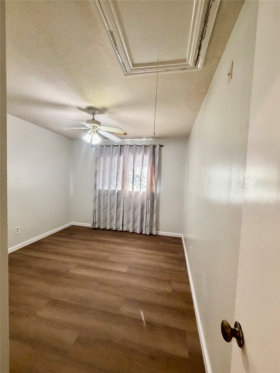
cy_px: 186
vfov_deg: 102.1
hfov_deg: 85.7
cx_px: 140
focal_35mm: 14
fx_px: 151
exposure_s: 1/60
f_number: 2.2
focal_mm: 2.22
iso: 250
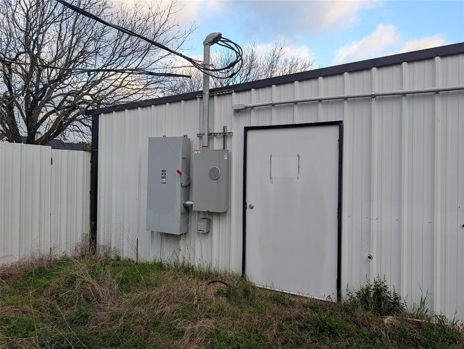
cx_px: 232
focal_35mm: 24
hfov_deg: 71.5
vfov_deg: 56.9
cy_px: 174
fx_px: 322
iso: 24
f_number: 1.68
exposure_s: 1/258
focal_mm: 6.9
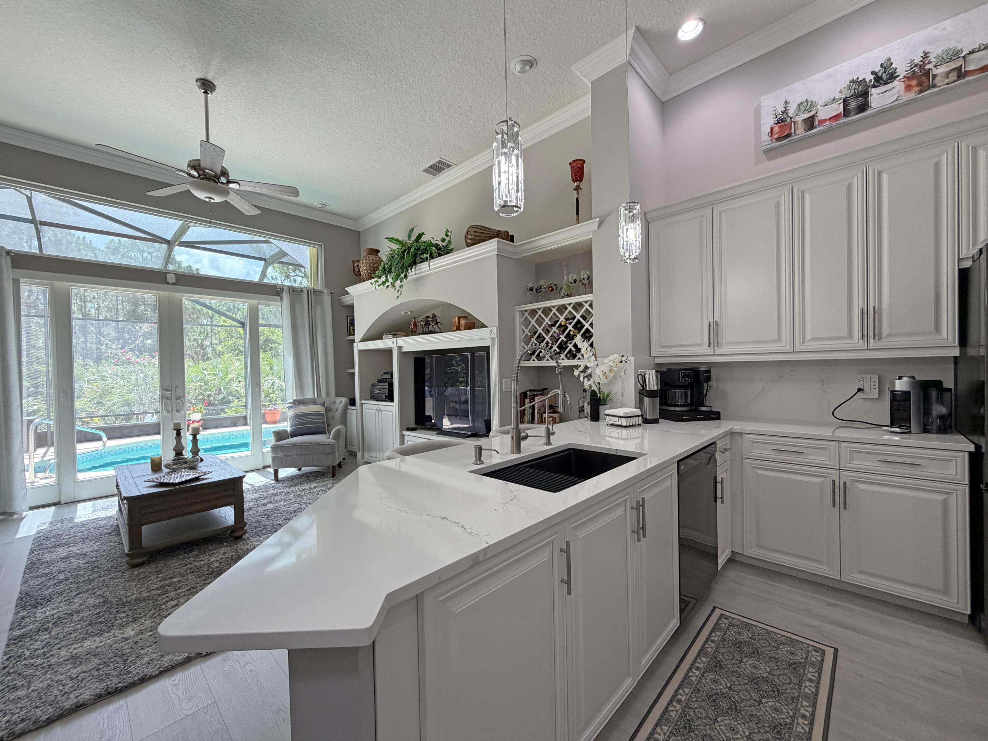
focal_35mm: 14
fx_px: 400
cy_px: 370
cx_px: 494
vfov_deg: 85.7
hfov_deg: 102.1
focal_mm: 2.22
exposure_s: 1/120
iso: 200
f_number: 2.2
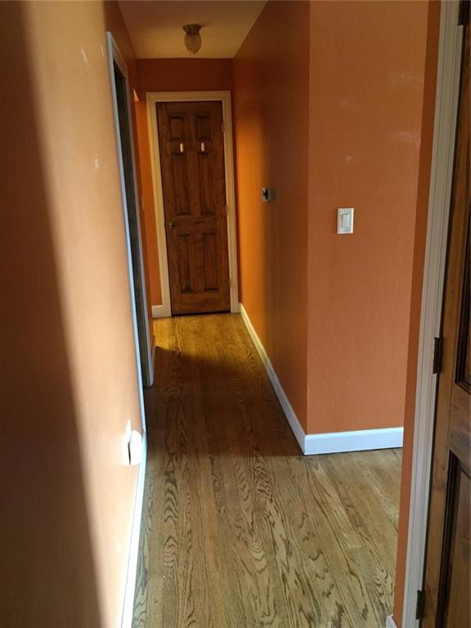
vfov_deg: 61.7
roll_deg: +1.0
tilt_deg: -14.3
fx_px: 526
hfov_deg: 48.2
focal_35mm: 29
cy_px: 314
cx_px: 236
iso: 250
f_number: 2.2
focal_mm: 4.15
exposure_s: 1/24
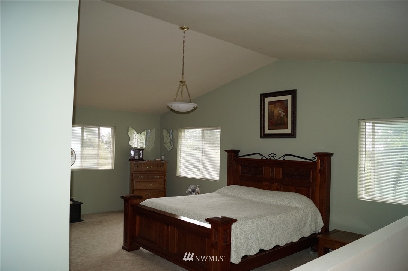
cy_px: 136
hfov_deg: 67.4
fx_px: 306
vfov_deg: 47.9
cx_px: 204
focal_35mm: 27
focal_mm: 18
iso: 800
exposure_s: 1/160
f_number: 4
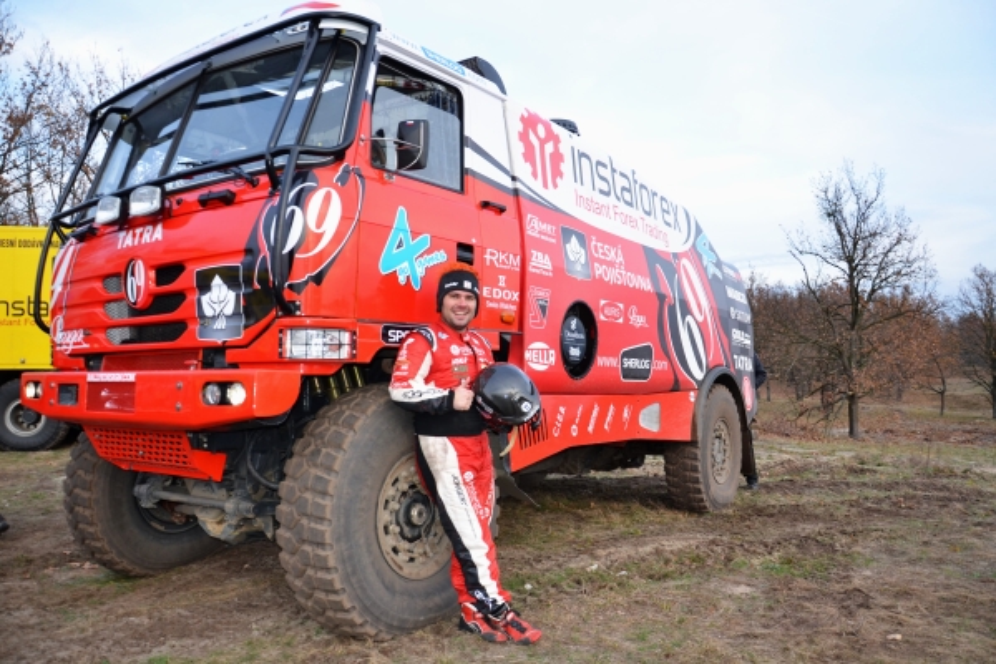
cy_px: 332
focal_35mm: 27
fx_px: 747
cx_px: 498
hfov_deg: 67.4
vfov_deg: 47.9
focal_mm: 18
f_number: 4
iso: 400
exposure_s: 1/160
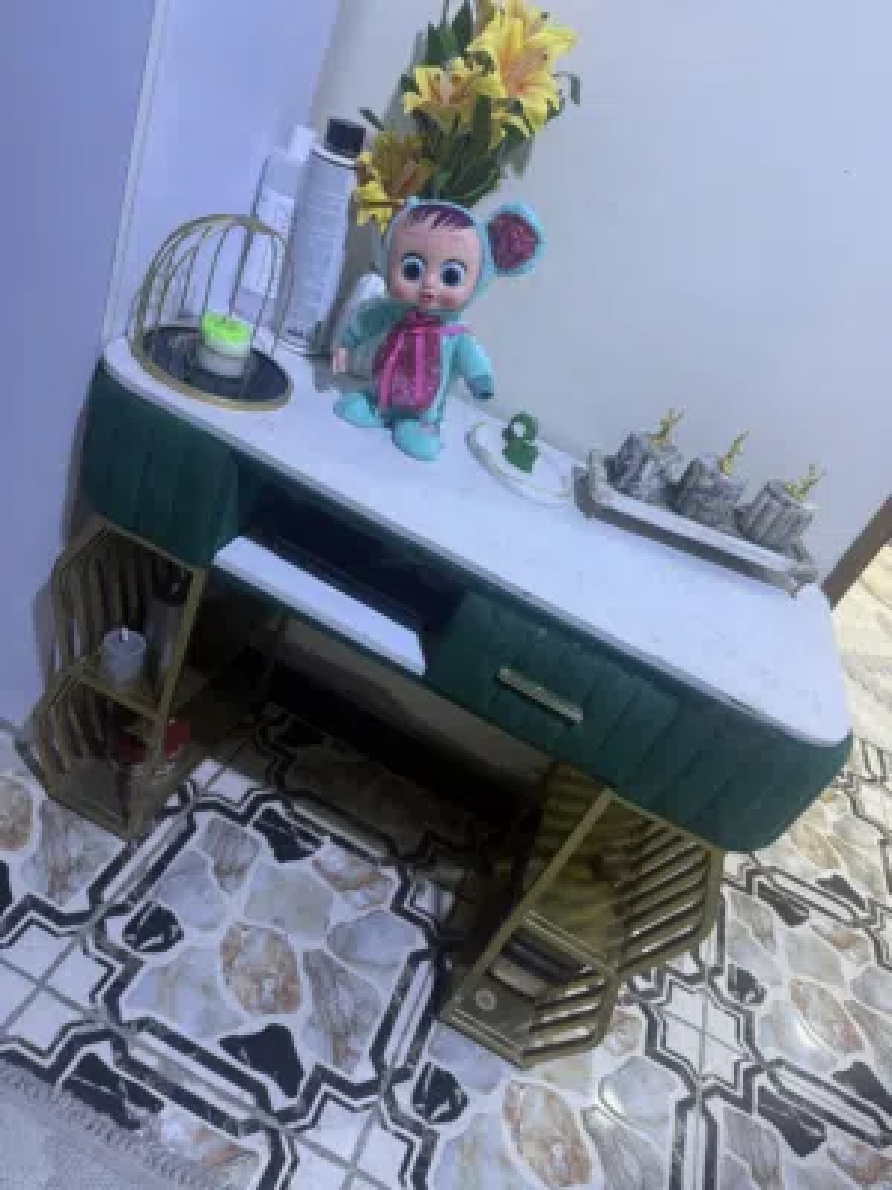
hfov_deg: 56.8
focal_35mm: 24
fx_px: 825
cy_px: 595
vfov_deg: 71.6
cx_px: 446
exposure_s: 1/68
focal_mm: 6.76
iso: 200
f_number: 1.78
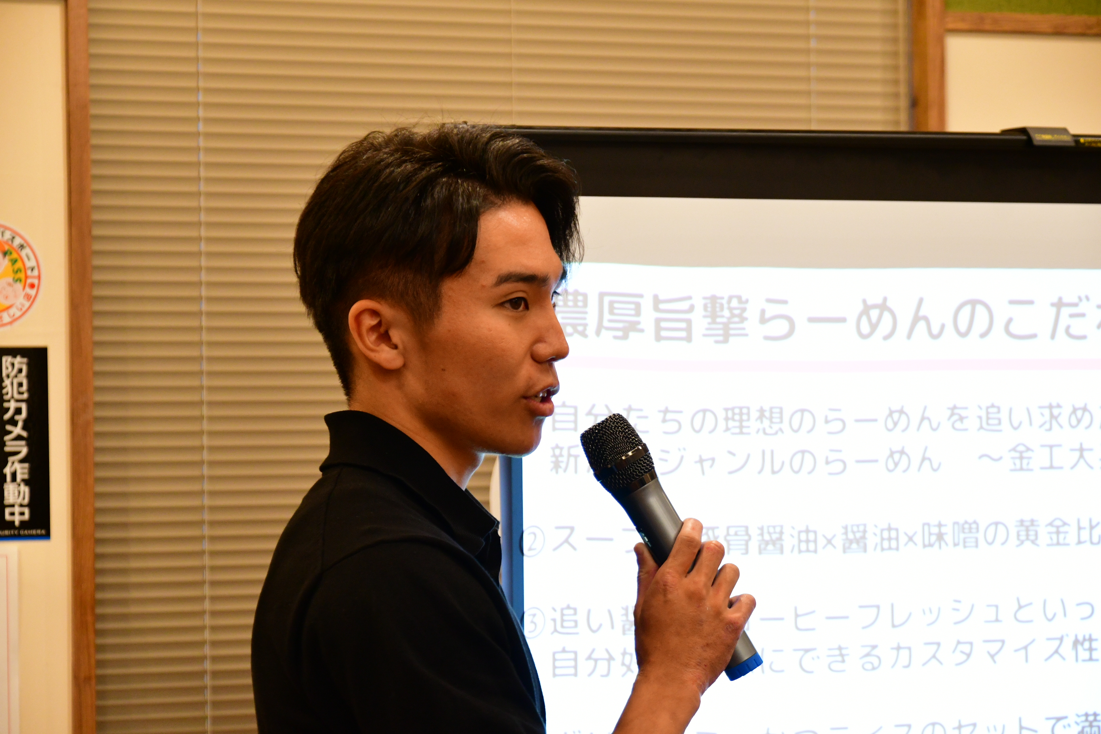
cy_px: 367
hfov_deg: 18.2
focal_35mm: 112
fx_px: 3440
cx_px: 550
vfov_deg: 12.2
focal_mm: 75
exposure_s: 1/125
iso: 2000
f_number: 6.3
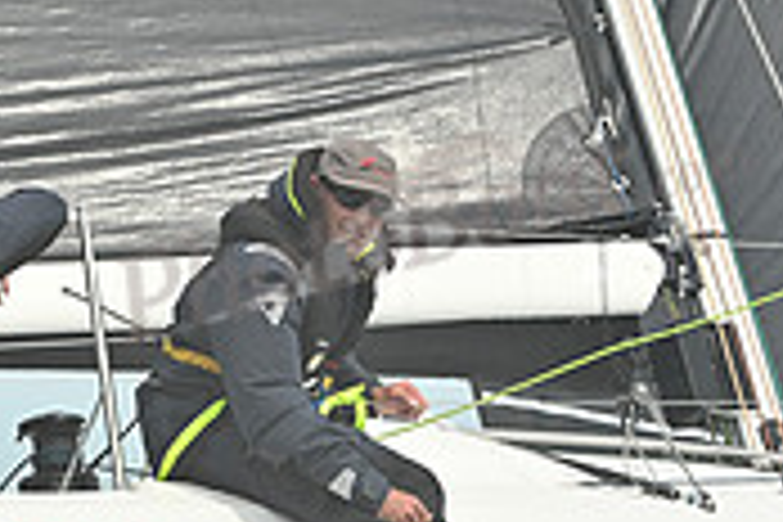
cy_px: 524
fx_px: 5655
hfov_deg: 7.9
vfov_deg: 5.3
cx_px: -112
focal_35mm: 260
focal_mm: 78
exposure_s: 1/1250
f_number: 9
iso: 320
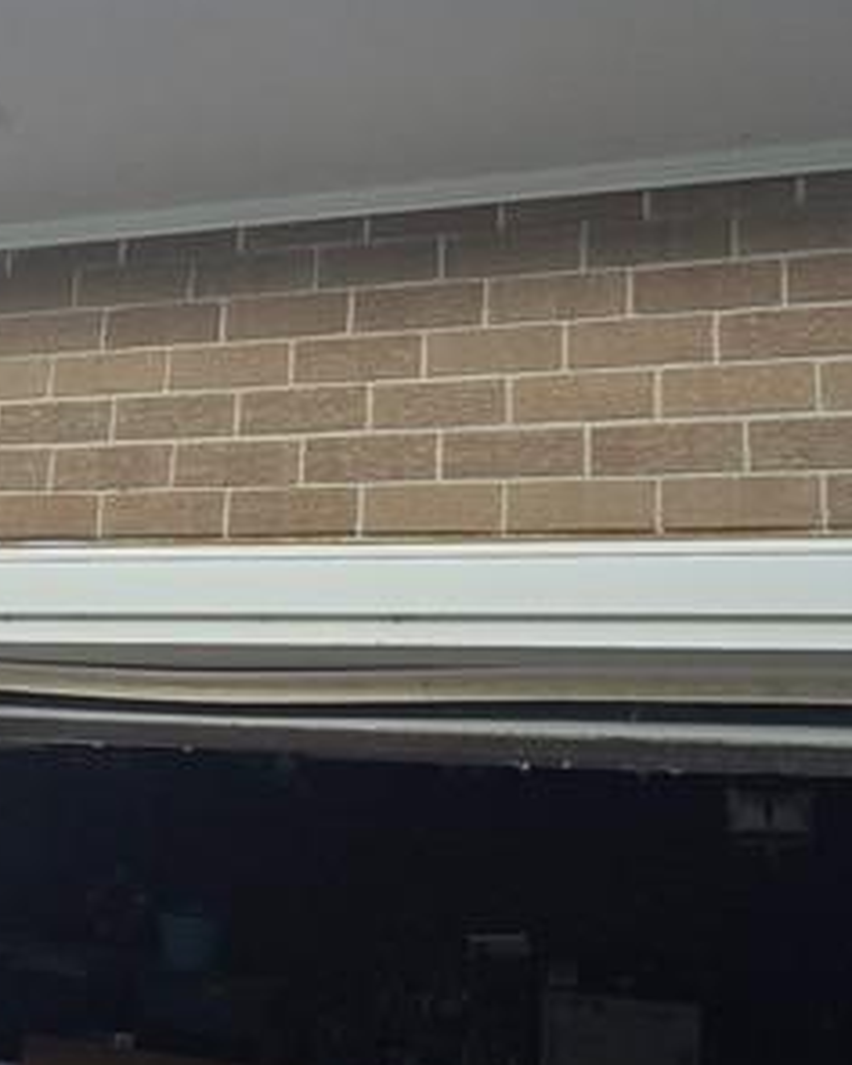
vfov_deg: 42.0
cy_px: 538
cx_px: 173
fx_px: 1387
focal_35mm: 44
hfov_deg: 33.2
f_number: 2.2
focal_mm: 2.2
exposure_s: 1/408
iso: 50
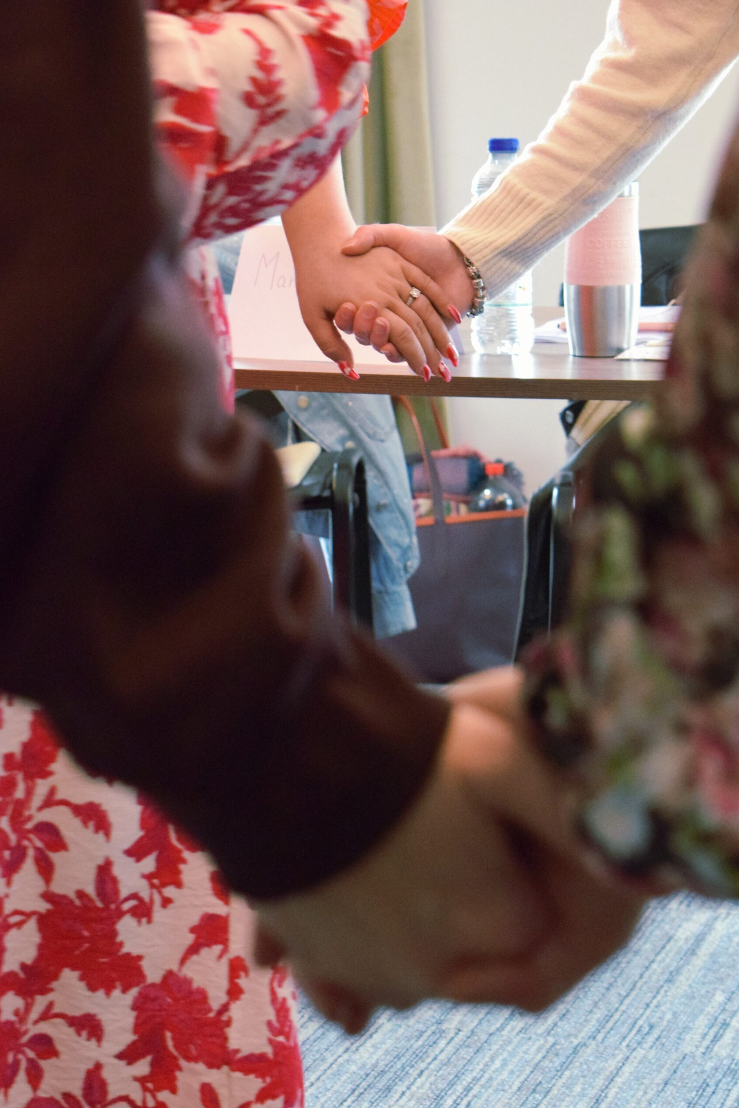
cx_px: 373
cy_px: 559
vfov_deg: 24.3
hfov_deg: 16.4
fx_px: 2571
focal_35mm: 84
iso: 6400
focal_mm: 55
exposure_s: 1/30
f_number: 5.6
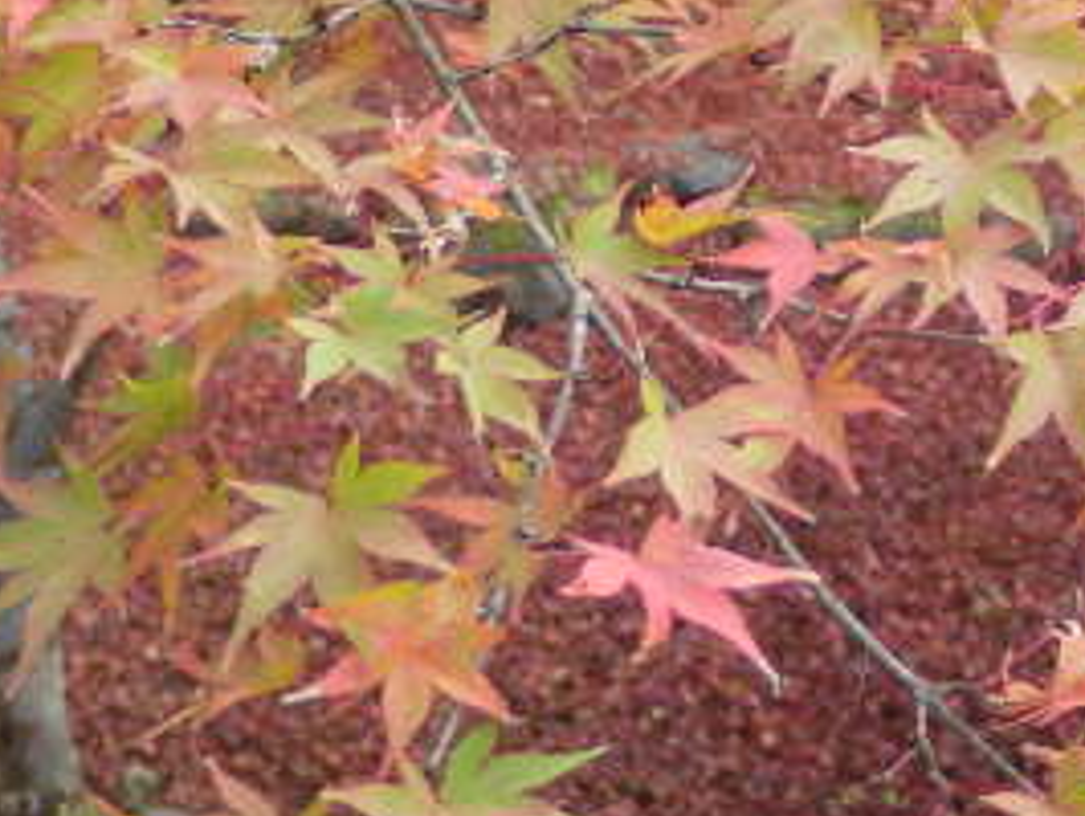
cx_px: 751
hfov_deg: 17.3
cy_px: 282
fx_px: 3545
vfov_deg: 13.1
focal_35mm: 113
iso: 125
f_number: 3.1
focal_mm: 8.4
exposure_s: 1/80
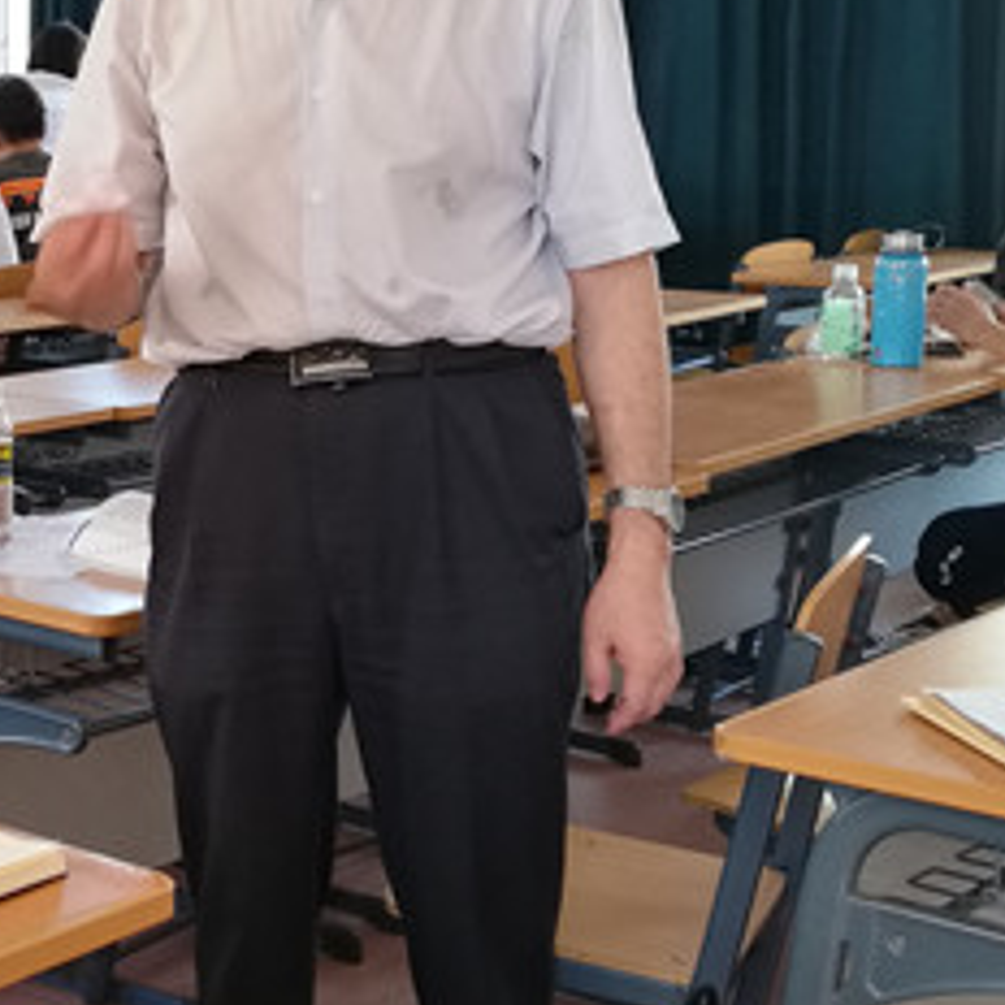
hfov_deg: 23.0
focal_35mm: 72
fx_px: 2365
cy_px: 409
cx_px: -9
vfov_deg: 24.0
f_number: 2
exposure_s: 1/30
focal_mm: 4.04
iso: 125
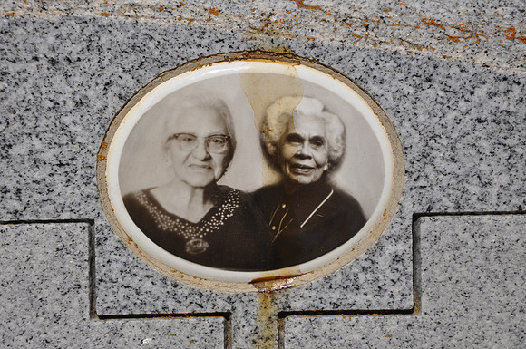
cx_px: 263
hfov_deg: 14.0
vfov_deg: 9.3
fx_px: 2145
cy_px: 174
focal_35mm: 147
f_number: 9
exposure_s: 1/320
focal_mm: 98
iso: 200
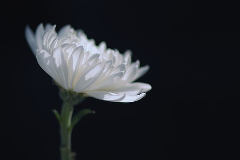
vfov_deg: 9.5
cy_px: 80
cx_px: 120
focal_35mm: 145
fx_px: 966
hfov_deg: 14.2
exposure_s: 1/1600
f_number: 1.4
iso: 100
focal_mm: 85
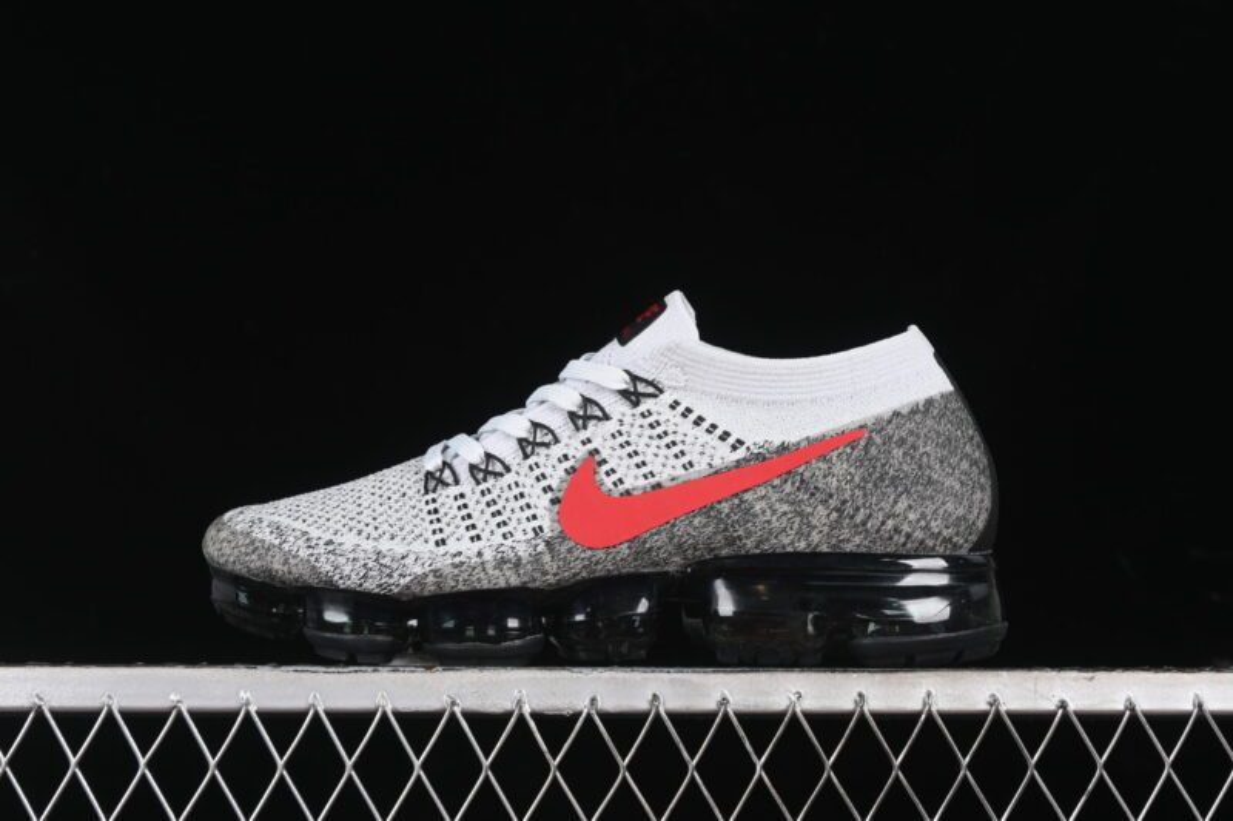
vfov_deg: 18.2
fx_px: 2568
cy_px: 410
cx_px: 616
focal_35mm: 75
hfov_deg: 27.0
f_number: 7.1
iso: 160
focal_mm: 50
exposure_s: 1/60
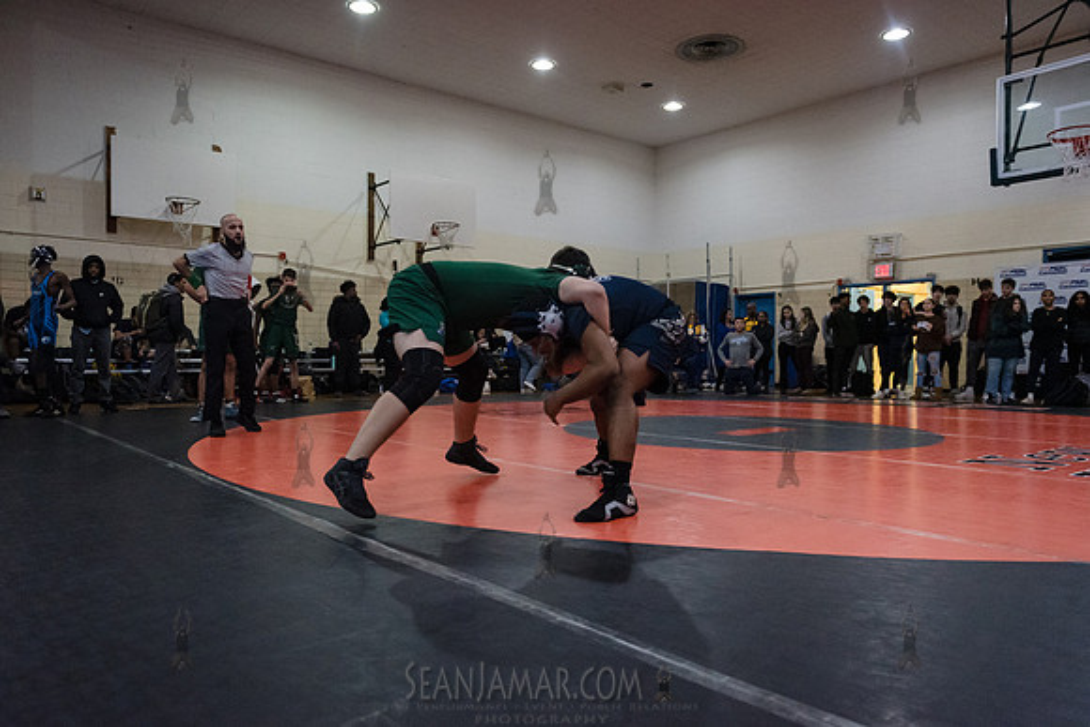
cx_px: 545
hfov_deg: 72.3
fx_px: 746
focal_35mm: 25
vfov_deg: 52.0
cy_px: 364
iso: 6400
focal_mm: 24
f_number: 3.2
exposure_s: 1/400
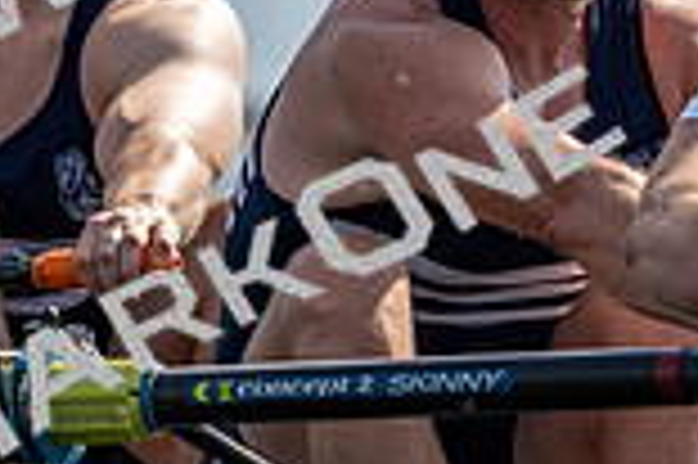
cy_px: 52
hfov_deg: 1.3
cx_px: 491
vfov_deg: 0.9
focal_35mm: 1612
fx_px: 31221
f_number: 6.3
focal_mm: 430
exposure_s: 1/1600
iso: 250
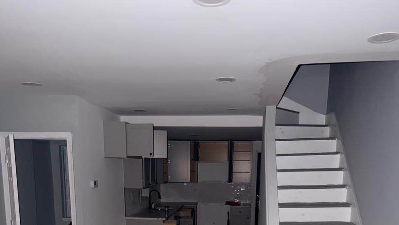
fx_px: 370
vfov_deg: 30.5
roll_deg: -0.2
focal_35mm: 35
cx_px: 199
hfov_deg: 56.6
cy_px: 241
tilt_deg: -11.2
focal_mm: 6.76
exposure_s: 1/4
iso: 320
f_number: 1.78
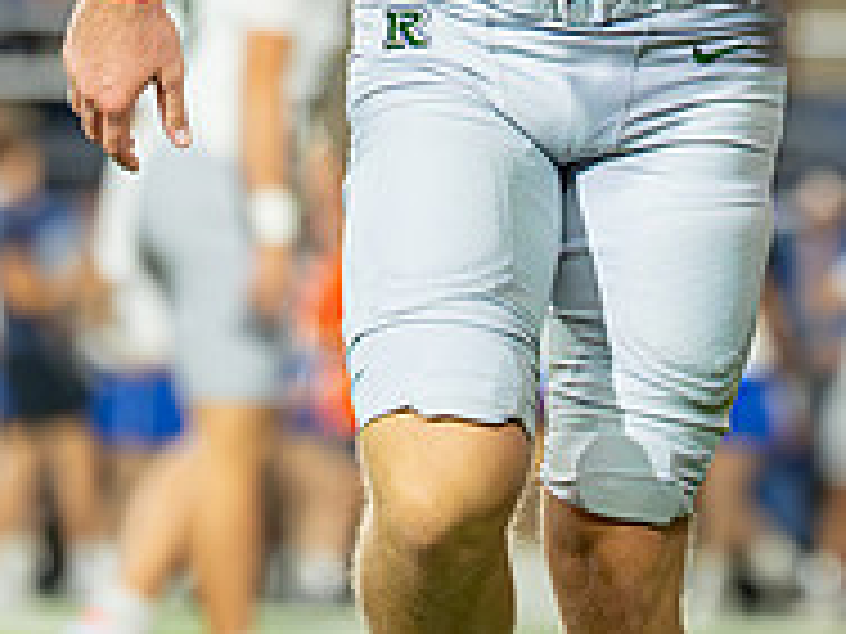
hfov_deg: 3.2
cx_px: 499
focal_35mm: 627
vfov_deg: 2.4
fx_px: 15324
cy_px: -533
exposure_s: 1/1600
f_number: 2.8
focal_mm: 147
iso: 3200
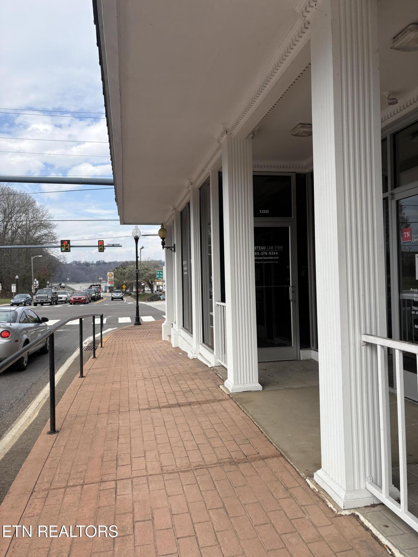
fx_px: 419
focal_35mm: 26
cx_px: 209
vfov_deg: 67.3
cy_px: 278
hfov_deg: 53.1
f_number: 1.6
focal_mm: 5.96
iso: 50
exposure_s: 1/2538
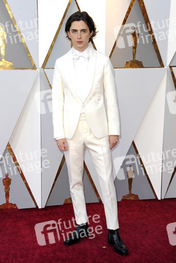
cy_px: 132
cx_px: 88
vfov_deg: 32.4
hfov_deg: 21.9
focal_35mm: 62
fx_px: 454
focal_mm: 62
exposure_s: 1/250
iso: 1000
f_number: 7.1
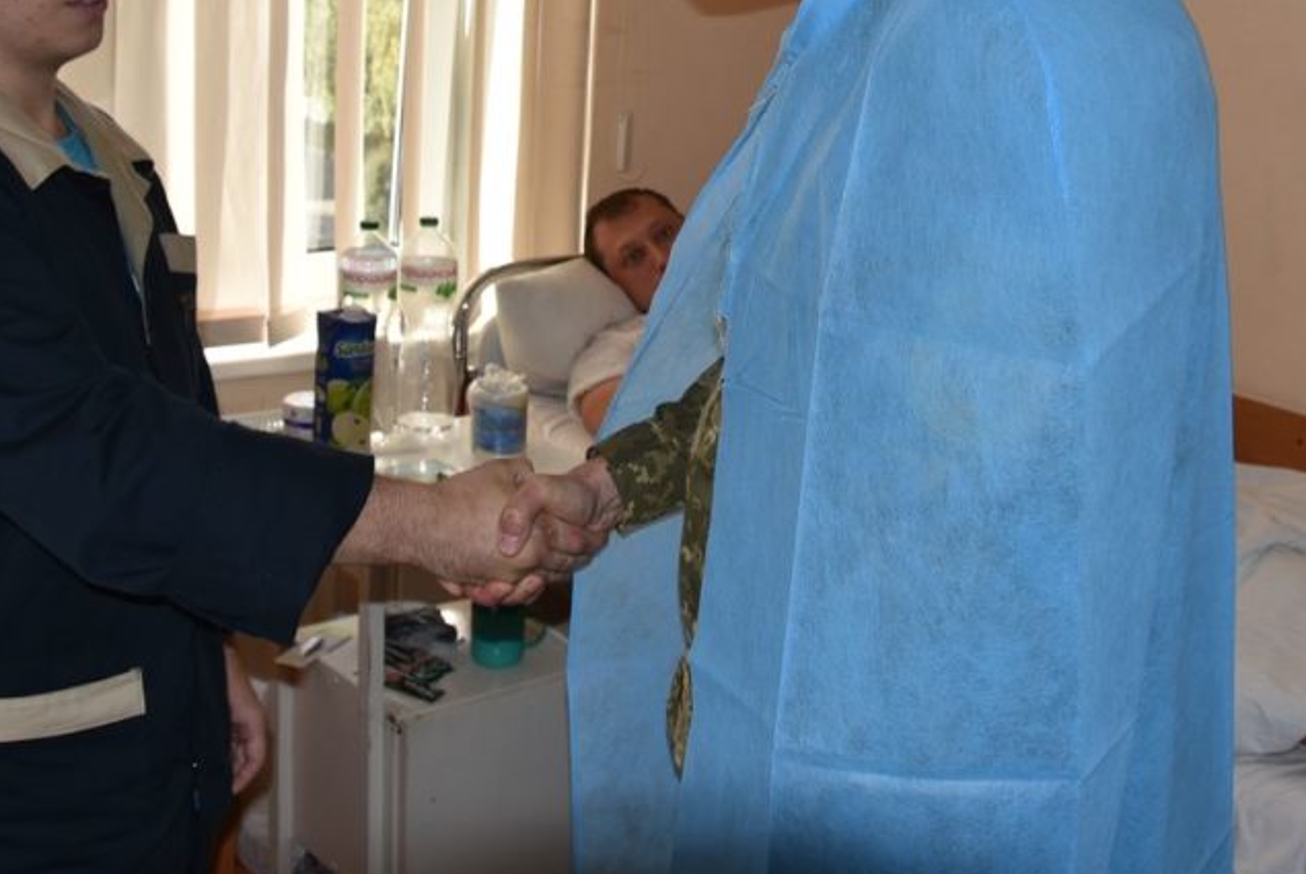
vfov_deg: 25.8
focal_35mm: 51
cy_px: 99
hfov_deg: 38.8
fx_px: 1852
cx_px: 633
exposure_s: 1/125
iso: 140
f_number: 5.6
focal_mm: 18
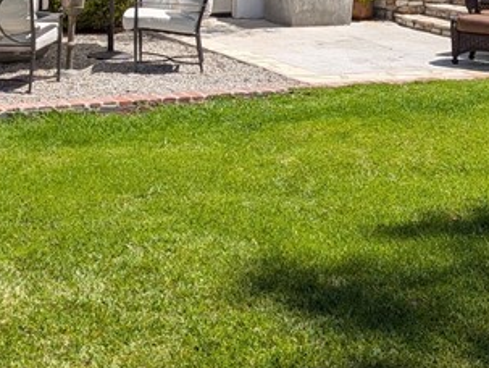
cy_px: -89
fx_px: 1146
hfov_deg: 24.0
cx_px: 328
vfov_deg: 17.3
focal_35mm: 81
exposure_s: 1/2128
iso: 33
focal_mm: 4.53
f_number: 1.7
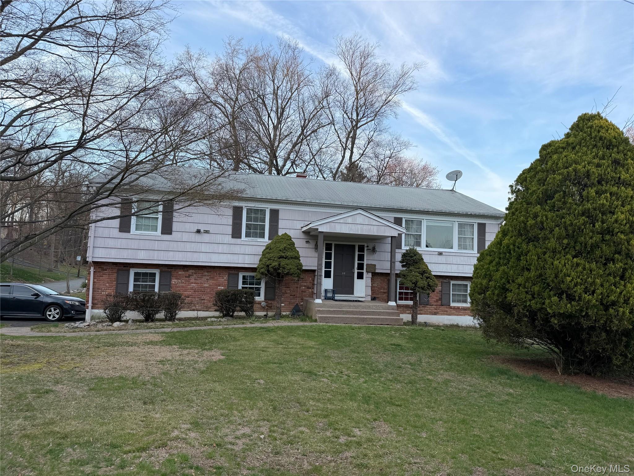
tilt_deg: +4.3
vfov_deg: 56.8
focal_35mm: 24
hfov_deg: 71.6
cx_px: 317
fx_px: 440
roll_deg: -2.4
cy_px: 238
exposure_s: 1/1091
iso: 80
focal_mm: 6.76
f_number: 1.78
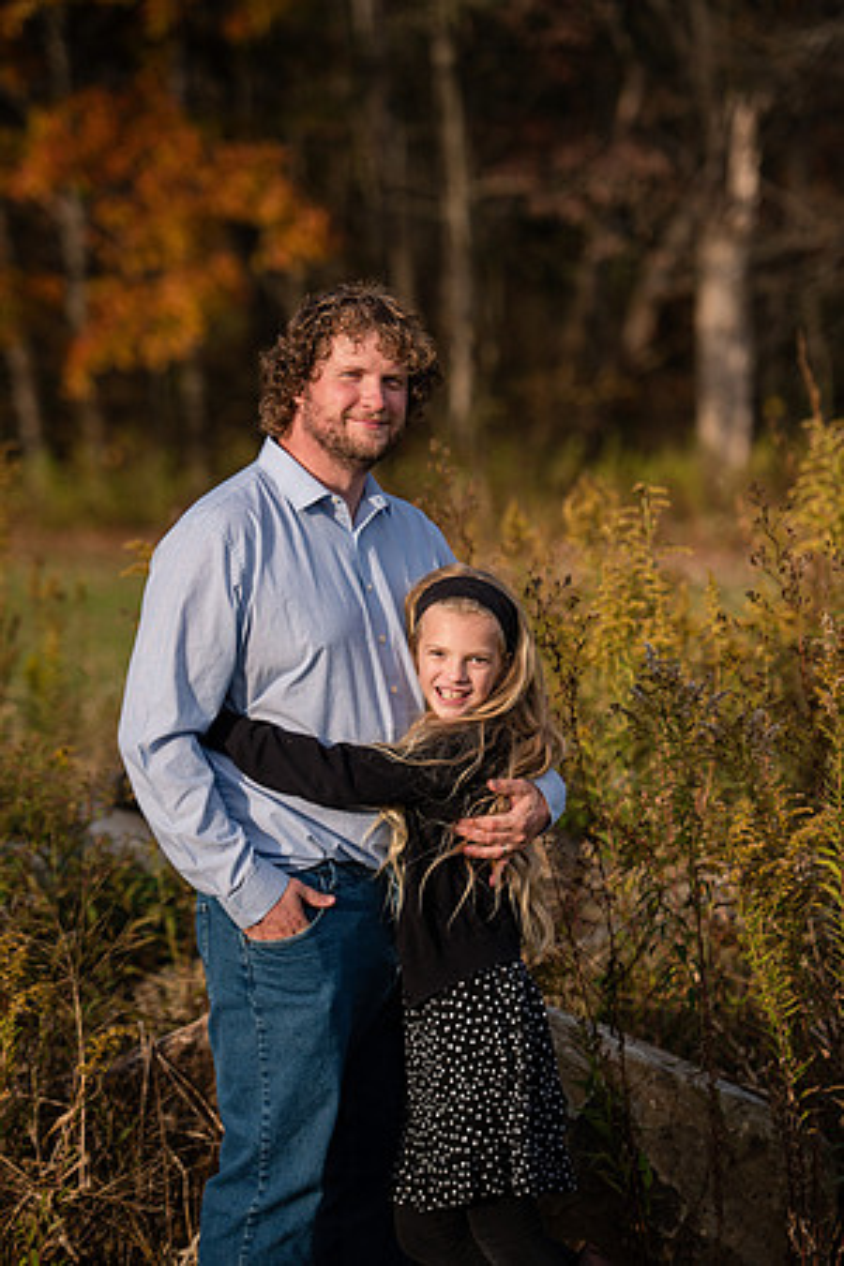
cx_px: 422
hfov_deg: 12.2
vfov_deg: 18.3
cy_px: 633
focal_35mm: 112
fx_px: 3938
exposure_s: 1/3200
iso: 450
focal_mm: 112
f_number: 3.2
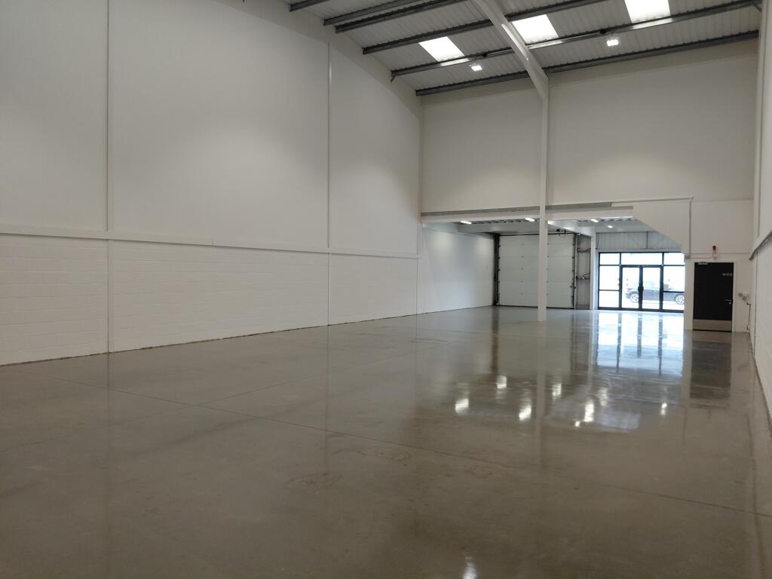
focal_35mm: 25
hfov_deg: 69.4
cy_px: 290
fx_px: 558
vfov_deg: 54.9
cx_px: 386
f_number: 1.8
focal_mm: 4.69
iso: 80
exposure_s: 1/120
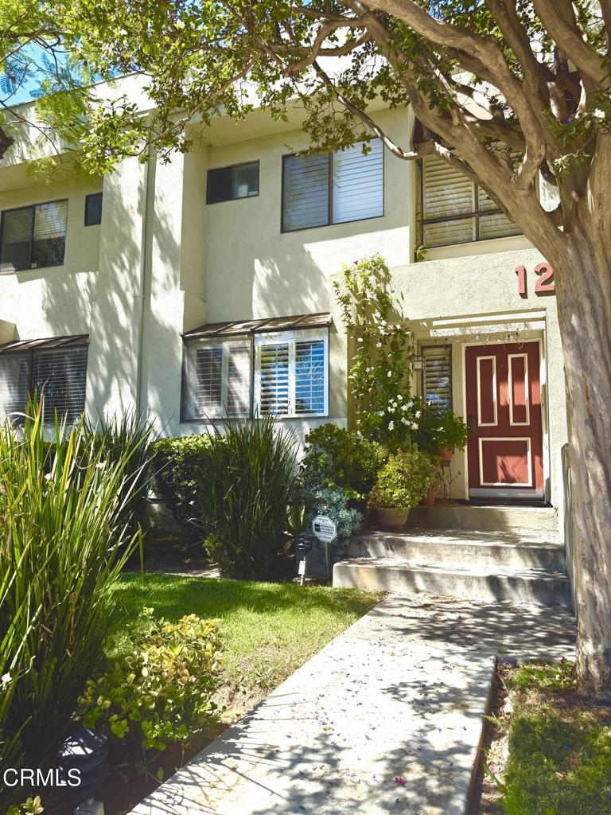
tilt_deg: +7.8
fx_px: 565
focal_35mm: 24
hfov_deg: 56.8
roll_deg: -1.0
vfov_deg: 71.6
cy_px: 408
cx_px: 306
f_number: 1.78
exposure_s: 1/2299
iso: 80
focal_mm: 6.76
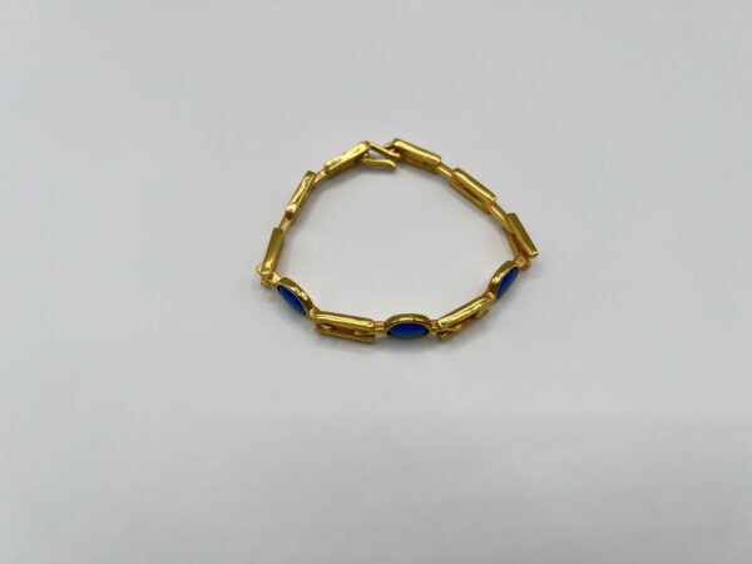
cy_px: 282
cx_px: 376
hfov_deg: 67.3
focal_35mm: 26
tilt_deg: -60.1
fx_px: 565
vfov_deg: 53.1
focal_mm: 5.7
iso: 40
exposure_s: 1/196
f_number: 1.5
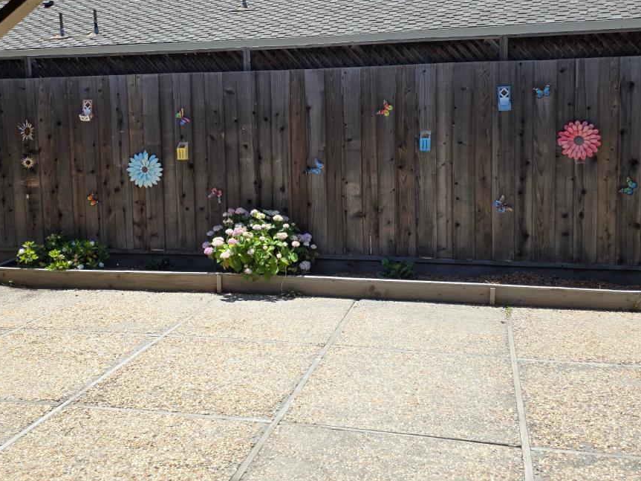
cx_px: 287
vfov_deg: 35.6
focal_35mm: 40
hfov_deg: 46.7
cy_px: 166
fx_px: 741
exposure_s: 1/3291
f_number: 1.7
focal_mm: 6.3
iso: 80
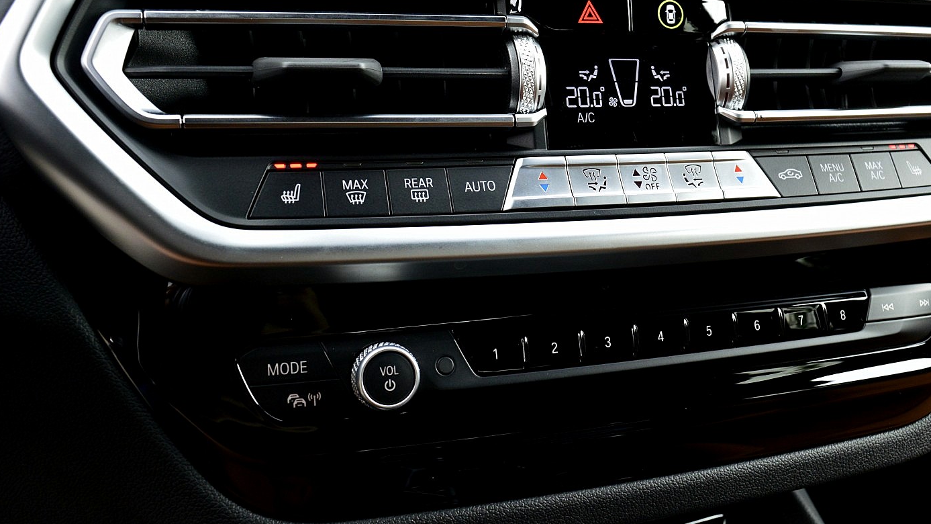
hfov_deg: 51.9
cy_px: 193
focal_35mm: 39
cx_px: 527
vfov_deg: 30.6
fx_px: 953
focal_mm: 21
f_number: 8
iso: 800
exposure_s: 1/60
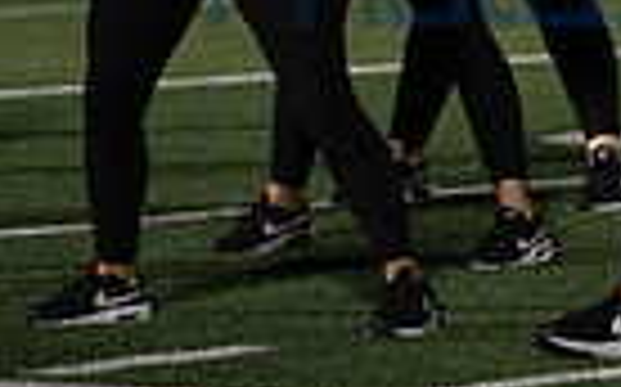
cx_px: 864
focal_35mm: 470
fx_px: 7948
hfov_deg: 4.5
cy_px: -403
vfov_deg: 2.8
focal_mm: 110
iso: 5000
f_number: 2.8
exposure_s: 1/1600
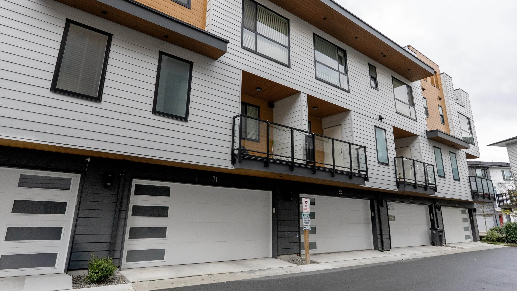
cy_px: 121
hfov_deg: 82.4
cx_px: 259
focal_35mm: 22
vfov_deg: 52.2
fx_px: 295
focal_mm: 20.5
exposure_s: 1/250
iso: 2500
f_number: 10
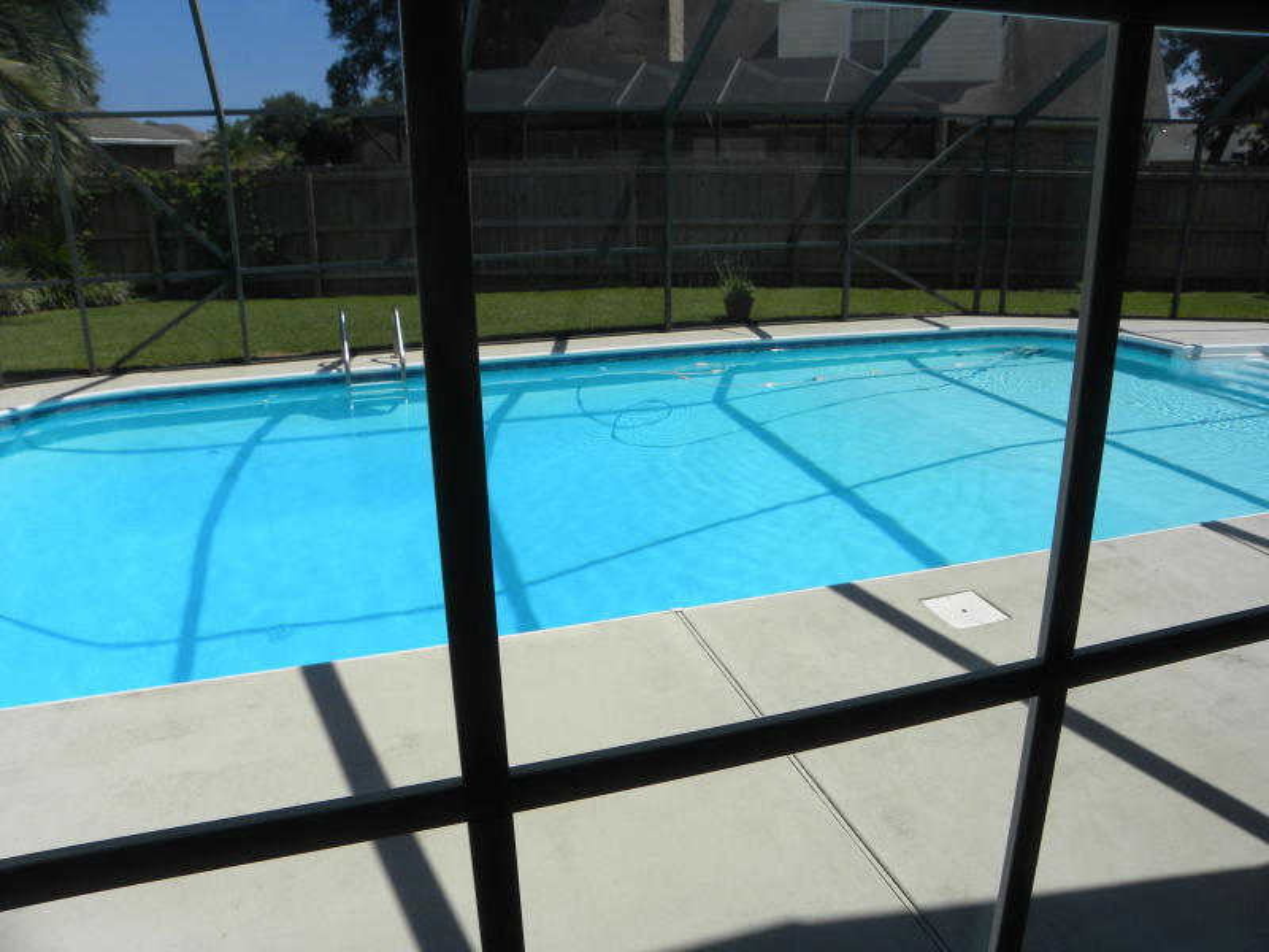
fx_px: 953
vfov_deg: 53.1
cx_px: 634
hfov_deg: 67.3
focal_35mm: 26
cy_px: 476
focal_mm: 4.6
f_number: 5
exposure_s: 1/302
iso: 64
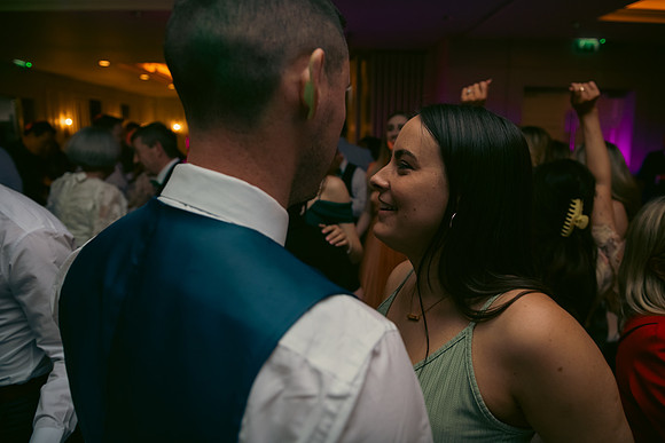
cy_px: 222
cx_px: 332
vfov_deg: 53.2
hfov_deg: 73.7
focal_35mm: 24
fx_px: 443
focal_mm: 24
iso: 800
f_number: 3.5
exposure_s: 1/160
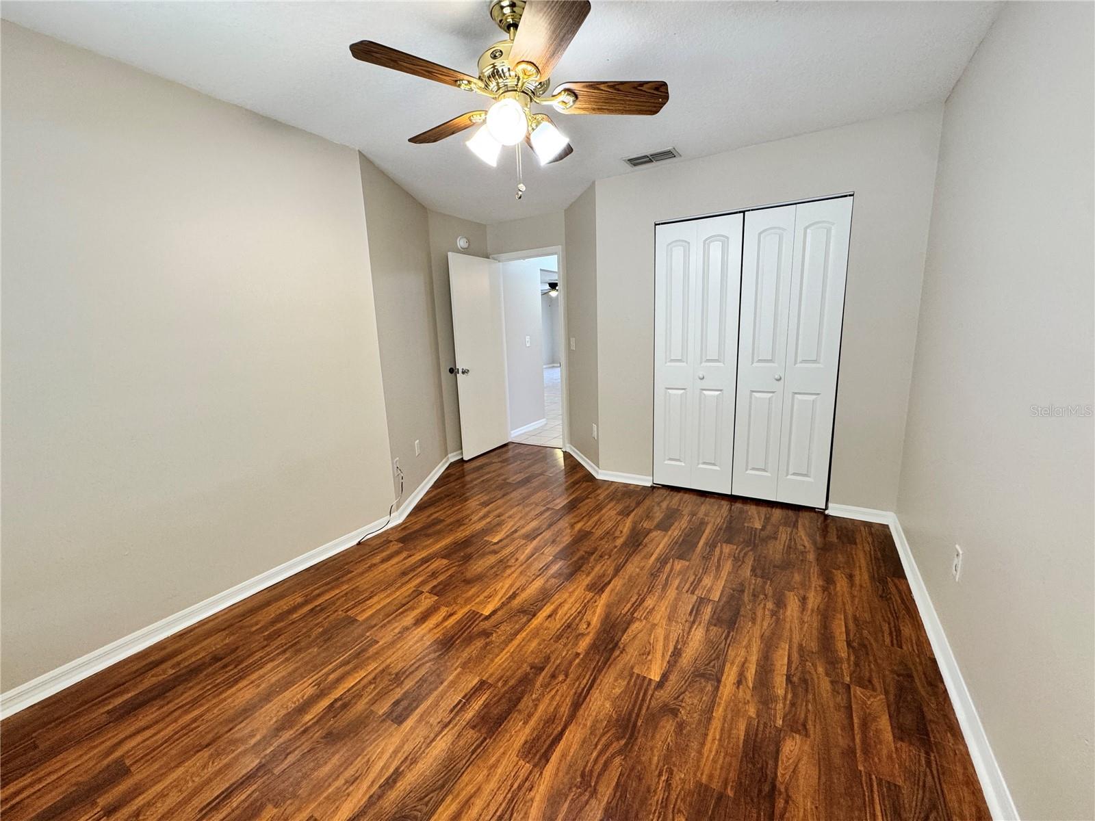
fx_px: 443
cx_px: 548
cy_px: 410
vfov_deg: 85.7
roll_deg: +2.8
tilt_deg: -10.6
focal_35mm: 14
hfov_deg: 102.1
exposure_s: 1/60
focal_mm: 2.22
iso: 160
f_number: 2.2
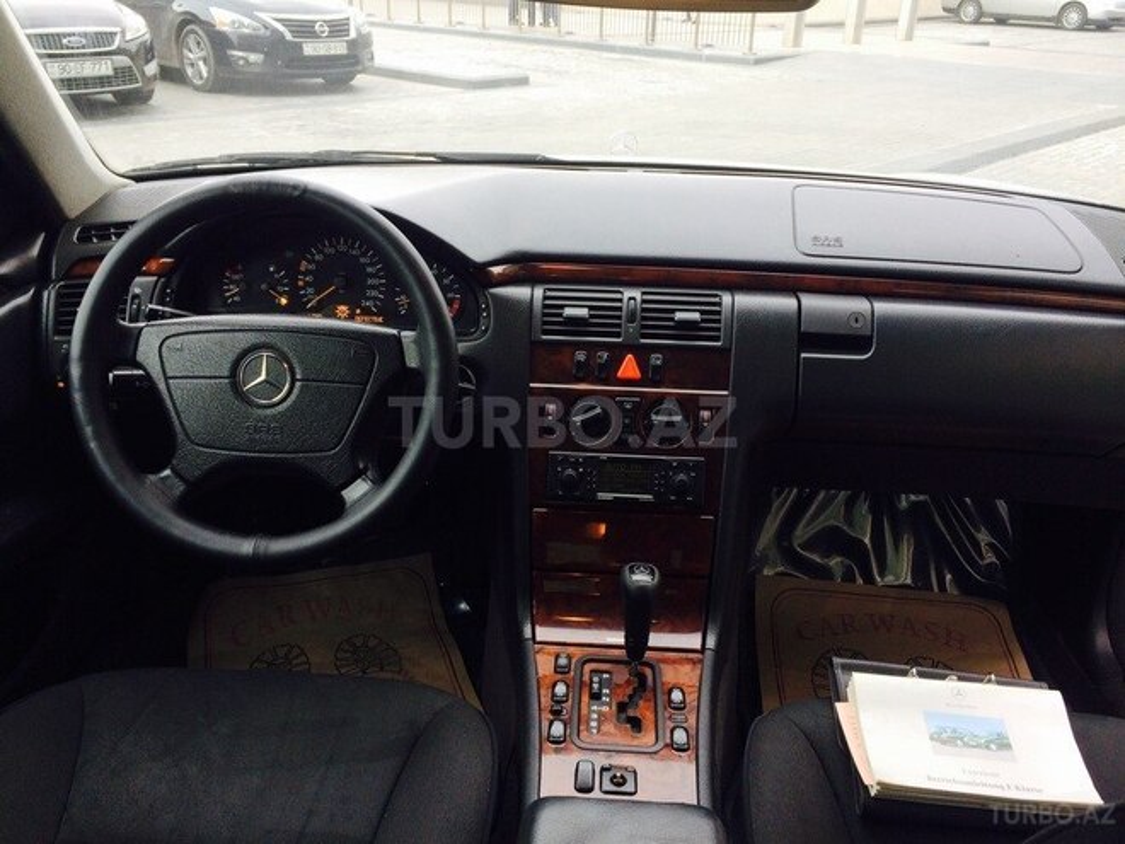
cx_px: 562
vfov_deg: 48.2
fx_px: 942
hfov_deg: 61.7
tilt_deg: -25.3
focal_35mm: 29
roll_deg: -2.6
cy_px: 422
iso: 64
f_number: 2.2
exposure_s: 1/100
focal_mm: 4.15
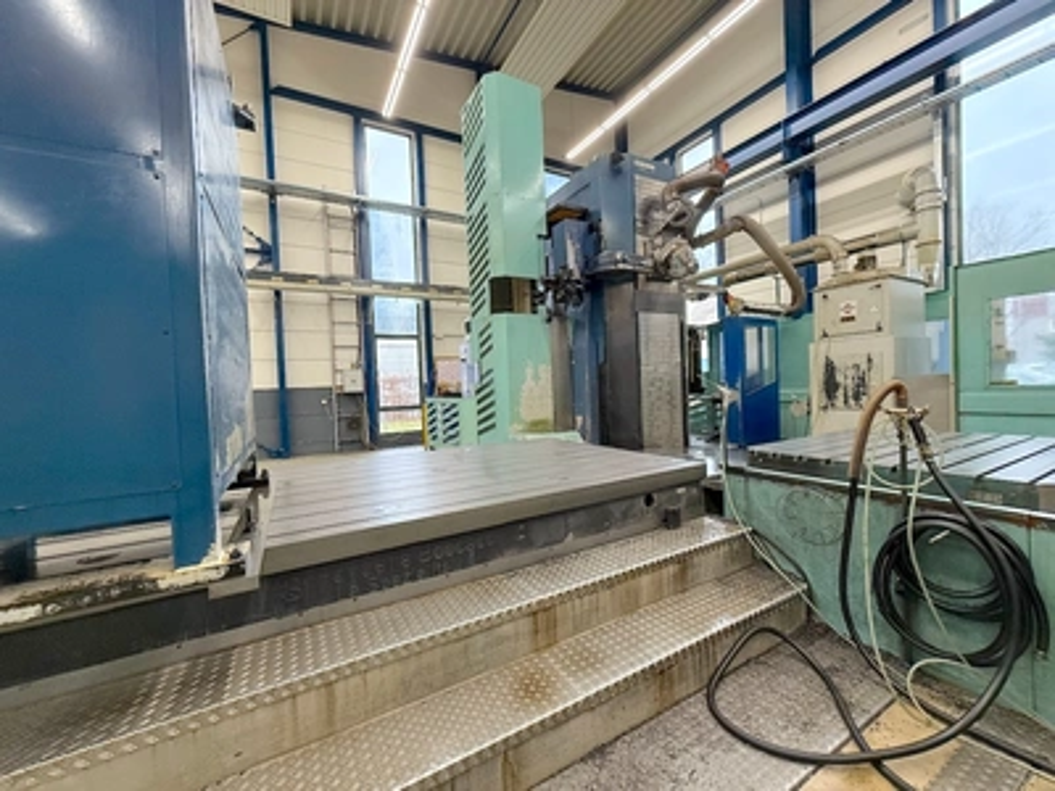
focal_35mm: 14
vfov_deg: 85.7
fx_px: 427
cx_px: 528
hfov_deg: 102.1
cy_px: 396
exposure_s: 1/100
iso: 640
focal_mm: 2.22
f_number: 2.2
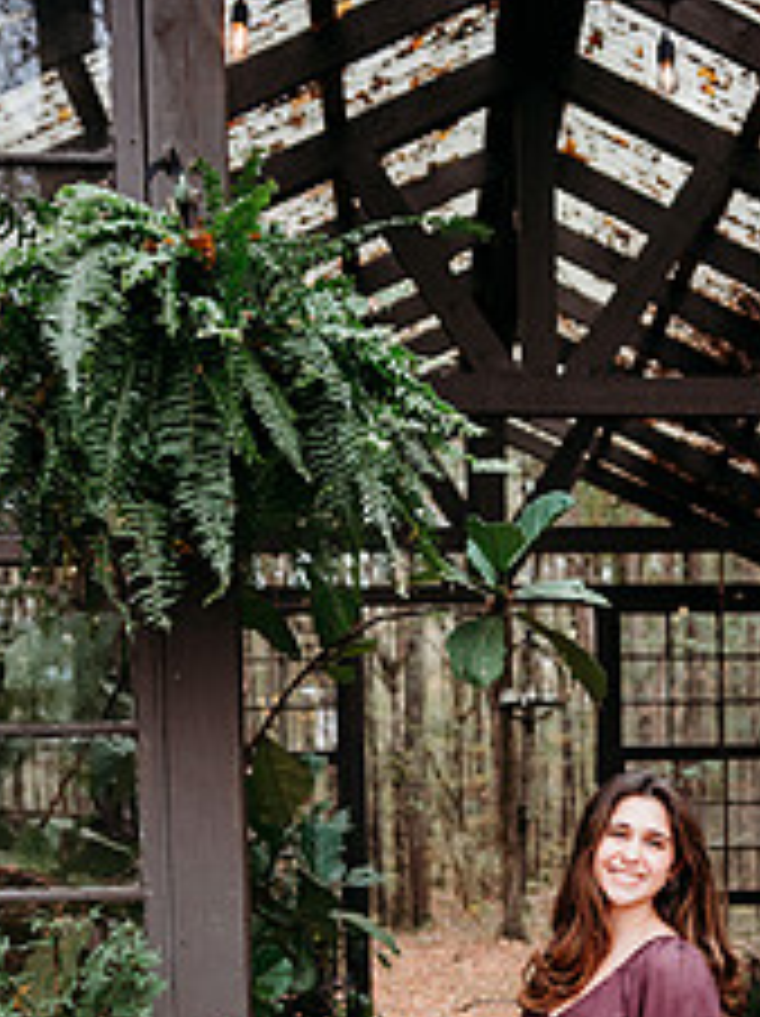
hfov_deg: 31.1
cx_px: 540
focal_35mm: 46
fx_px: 1349
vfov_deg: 38.2
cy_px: 936
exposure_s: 1/400
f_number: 2.2
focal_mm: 24
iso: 160
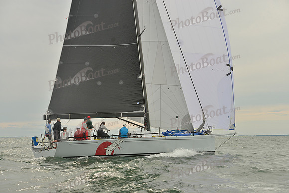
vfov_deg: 19.5
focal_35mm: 70
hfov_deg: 28.8
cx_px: 144
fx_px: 562
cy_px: 96
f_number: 7.1
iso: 400
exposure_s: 1/1250
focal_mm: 70
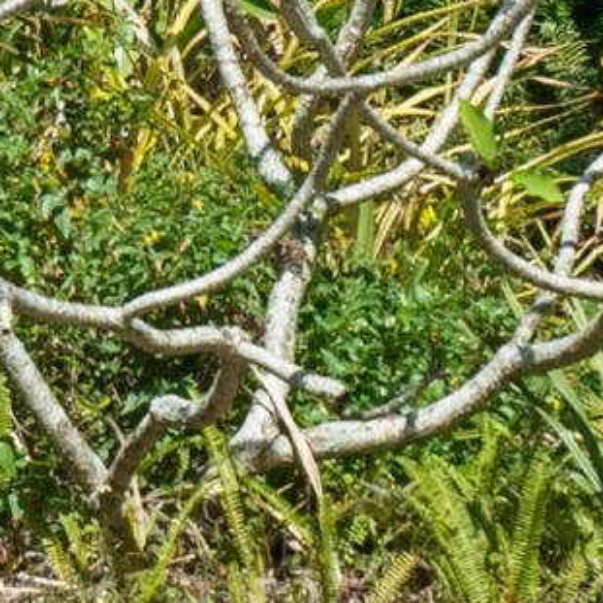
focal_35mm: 287
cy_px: -193
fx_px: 5656
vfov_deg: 6.1
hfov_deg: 6.1
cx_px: -21
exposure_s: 1/320
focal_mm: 35
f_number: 8
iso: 2000
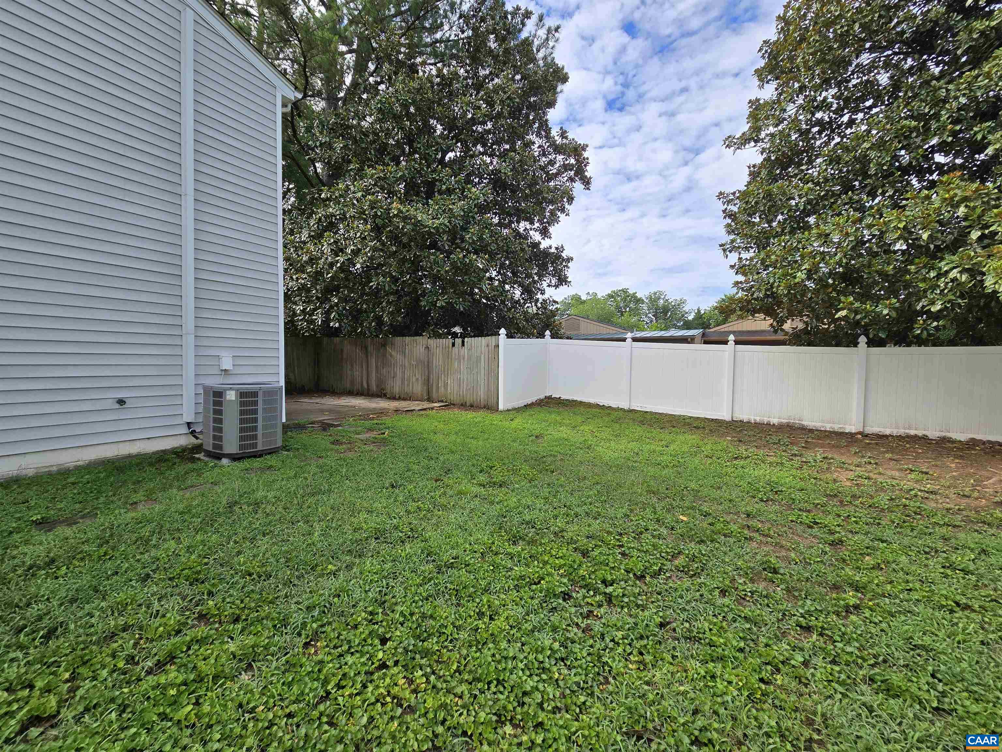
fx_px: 376
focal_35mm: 13
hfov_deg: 106.2
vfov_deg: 89.9
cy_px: 376
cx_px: 501
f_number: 2.2
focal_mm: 2.2
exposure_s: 1/1096
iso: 50
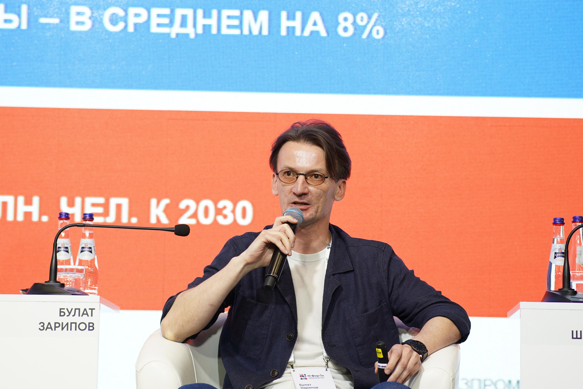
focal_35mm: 127
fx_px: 2057
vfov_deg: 10.8
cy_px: 194
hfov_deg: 16.1
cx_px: 292
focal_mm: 85
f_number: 2.2
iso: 100
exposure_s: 1/80
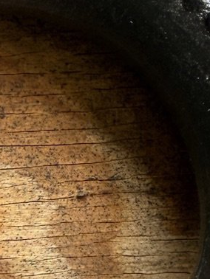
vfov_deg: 15.0
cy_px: 254
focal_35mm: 130
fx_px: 1050
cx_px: -14
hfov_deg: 11.3
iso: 50
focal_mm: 2.22
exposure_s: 1/135
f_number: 2.2
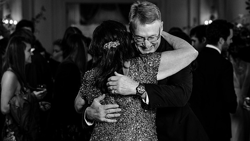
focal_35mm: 111
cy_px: 93
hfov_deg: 19.3
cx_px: 152
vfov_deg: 10.9
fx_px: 736
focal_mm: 86
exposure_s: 1/200
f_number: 4
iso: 2000
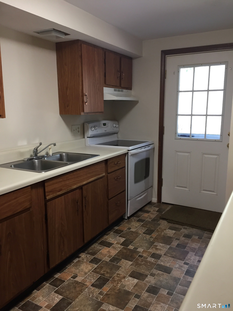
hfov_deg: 48.2
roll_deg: +0.6
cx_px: 116
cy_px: 156
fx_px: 260
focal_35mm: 29
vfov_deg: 61.7
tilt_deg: -8.5
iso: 80
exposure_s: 1/30
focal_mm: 4.15
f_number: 2.2
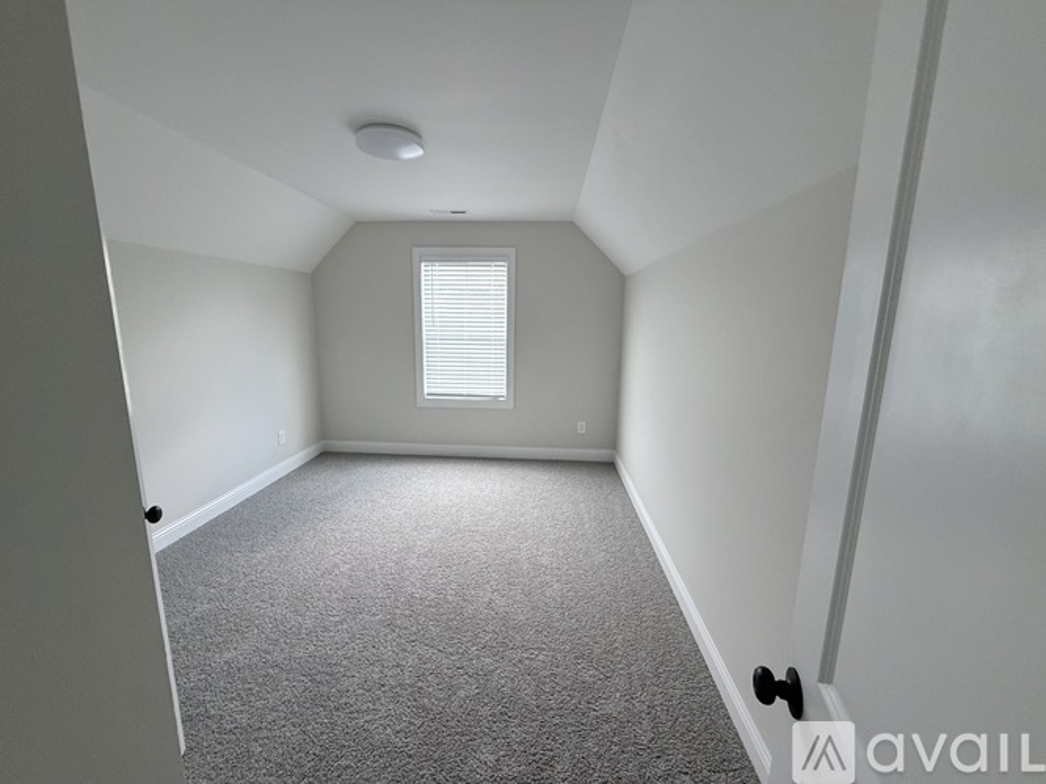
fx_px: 423
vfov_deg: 85.7
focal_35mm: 14
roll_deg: -0.3
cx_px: 523
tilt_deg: -10.0
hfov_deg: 102.1
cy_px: 392
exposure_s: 1/99
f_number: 2.2
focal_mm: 2.22
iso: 200
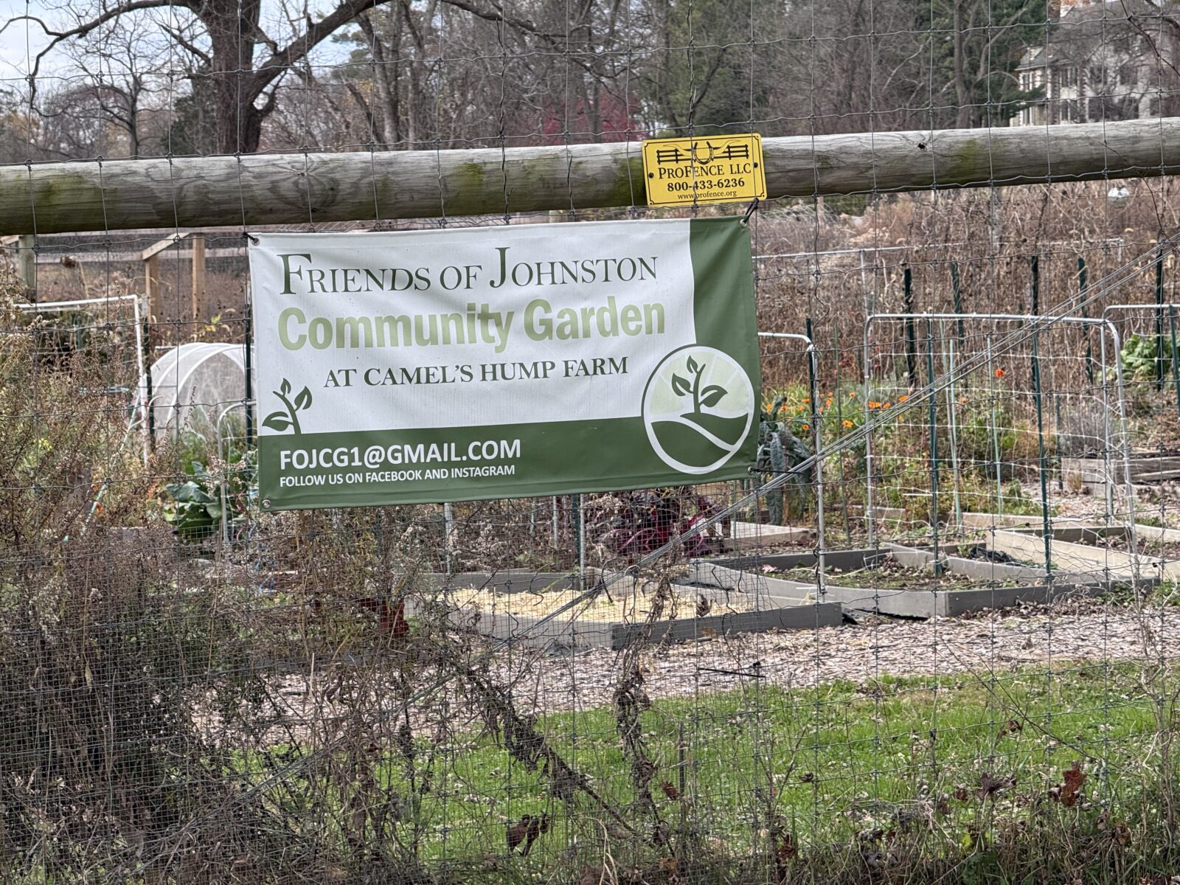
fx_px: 4091
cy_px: 442
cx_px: 590
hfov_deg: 16.4
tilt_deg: -3.4
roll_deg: -0.2
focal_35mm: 120
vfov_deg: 12.3
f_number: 2.8
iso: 50
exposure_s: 1/305
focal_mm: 15.66
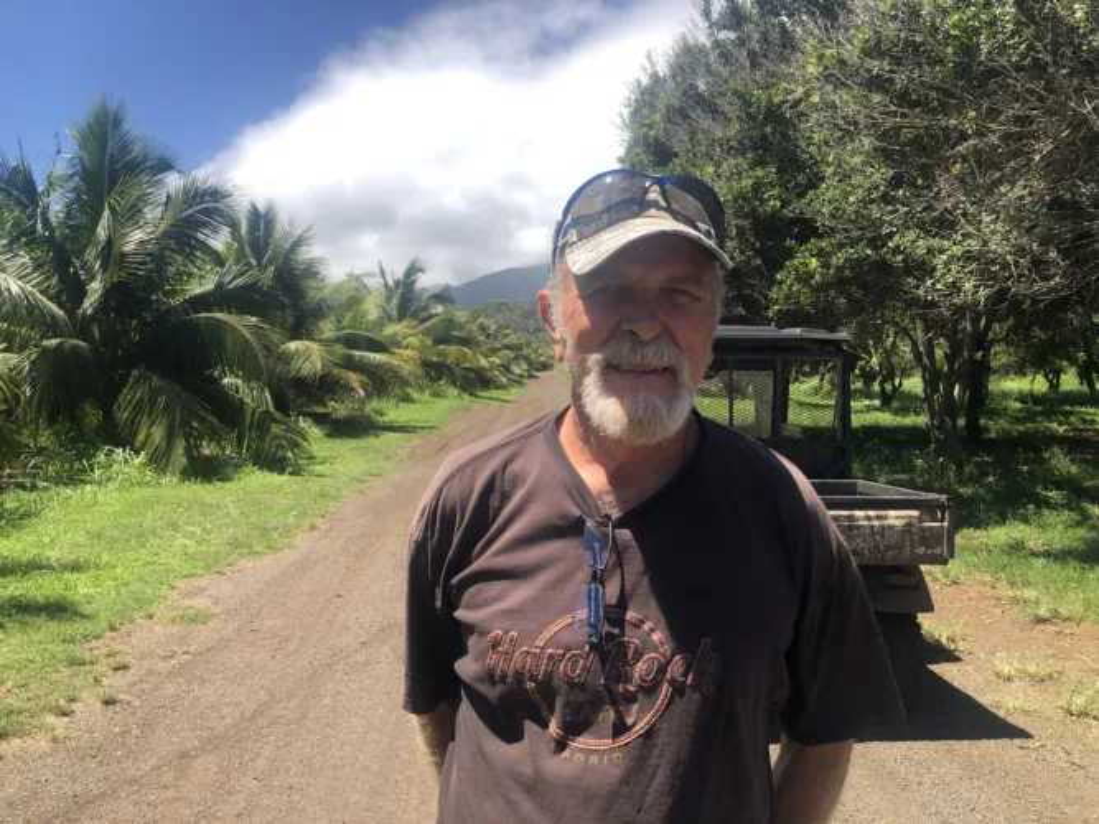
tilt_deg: +1.1
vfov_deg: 49.7
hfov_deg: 63.5
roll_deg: -0.2
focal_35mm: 28
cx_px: 550
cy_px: 412
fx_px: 889
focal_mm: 3.99
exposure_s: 1/1453
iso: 20
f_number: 1.8
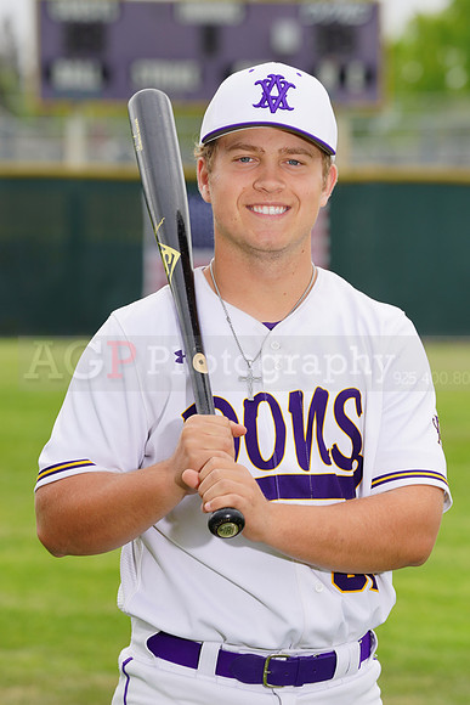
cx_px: 235
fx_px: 4951
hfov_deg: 5.4
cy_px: 352
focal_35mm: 253
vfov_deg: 8.1
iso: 200
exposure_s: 1/250
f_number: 9
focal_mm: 253
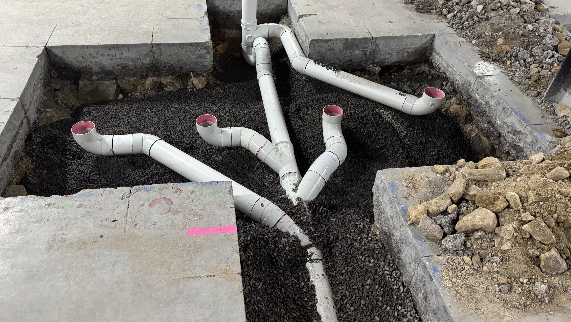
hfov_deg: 67.8
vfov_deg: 41.1
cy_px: 116
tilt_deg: -39.0
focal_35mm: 28
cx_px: 267
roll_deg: -3.1
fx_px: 424
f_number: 1.78
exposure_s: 1/50
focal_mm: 6.76
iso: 800
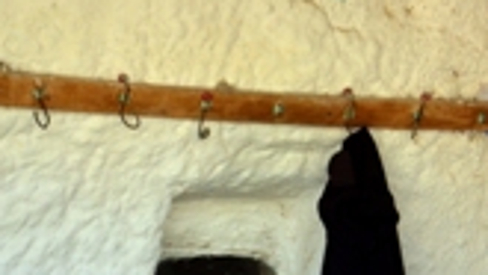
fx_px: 2478
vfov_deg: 6.3
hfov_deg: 11.0
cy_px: 356
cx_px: 586
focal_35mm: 191
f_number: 5.6
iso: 200
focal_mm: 45
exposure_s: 1/125
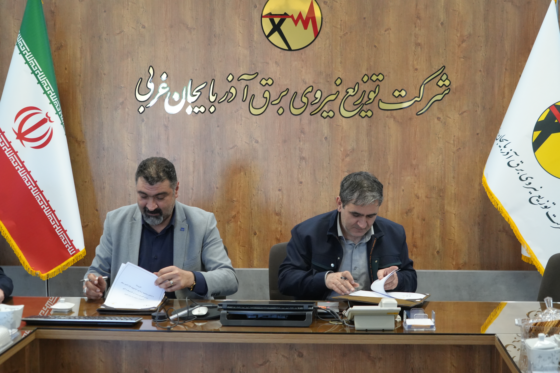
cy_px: 186
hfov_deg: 34.5
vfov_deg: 23.4
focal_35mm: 58
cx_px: 280
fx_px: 902
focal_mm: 58
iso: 4000
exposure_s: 1/160
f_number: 5
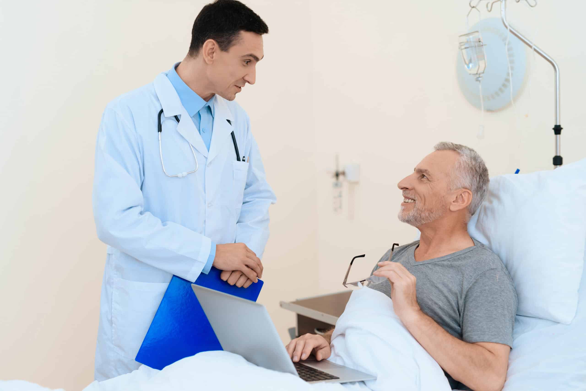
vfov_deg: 27.0
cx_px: 293
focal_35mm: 50
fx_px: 814
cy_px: 196
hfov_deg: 39.6
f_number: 2.5
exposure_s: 1/200
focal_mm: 50
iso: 125
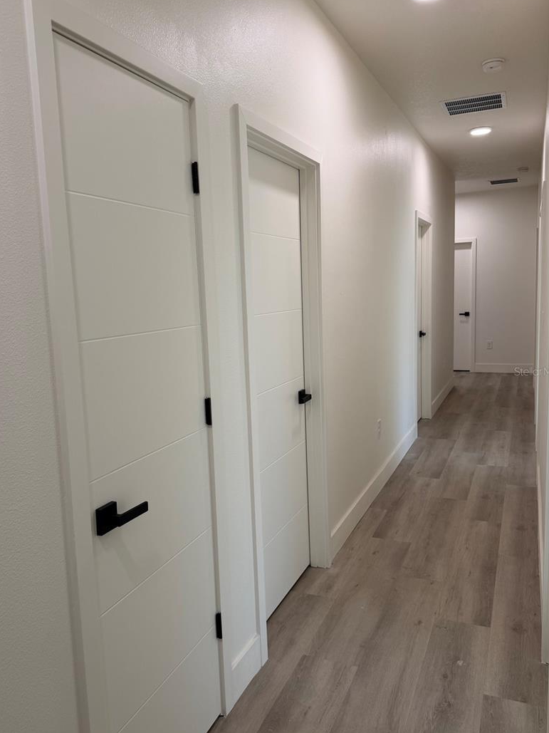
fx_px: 592
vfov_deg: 63.5
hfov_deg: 49.6
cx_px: 244
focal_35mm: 28
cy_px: 371
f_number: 1.78
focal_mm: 6.76
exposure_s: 1/121
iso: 100
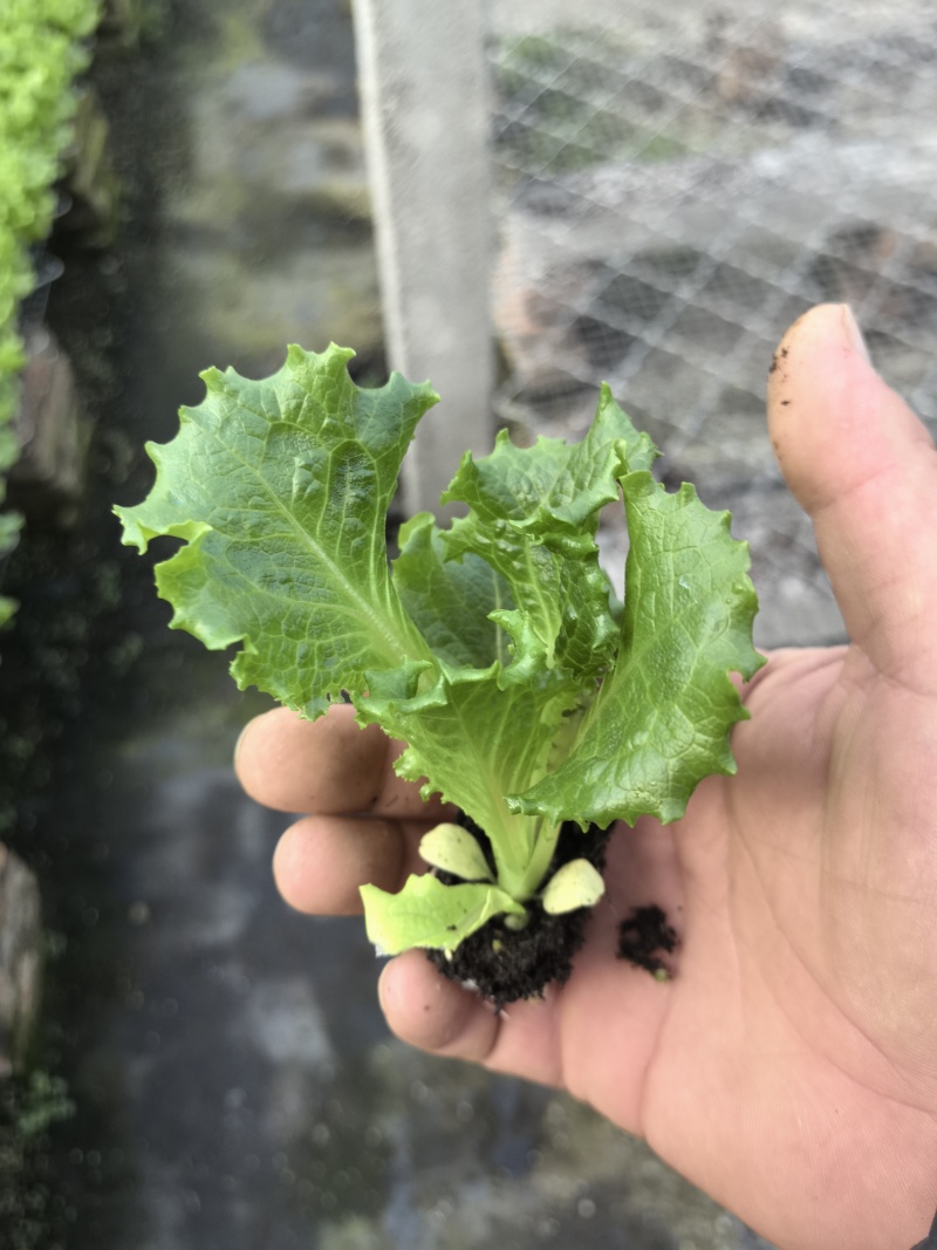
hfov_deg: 51.3
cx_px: 468
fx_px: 975
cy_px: 625
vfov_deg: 65.3
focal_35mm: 27
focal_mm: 5.75
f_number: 2
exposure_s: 1/147
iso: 50
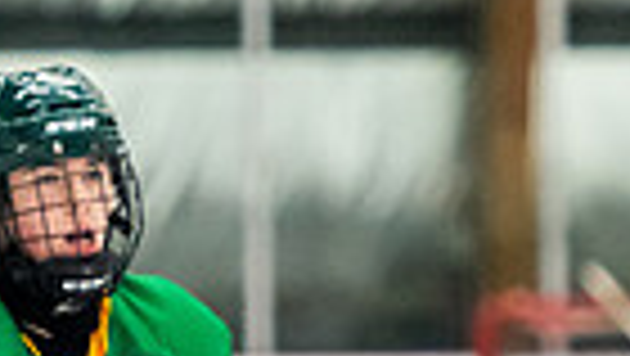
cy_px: 578
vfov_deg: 1.4
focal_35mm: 857
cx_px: 62
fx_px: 14327
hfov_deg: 2.5
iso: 3200
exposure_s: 1/800
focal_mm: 155
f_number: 2.8
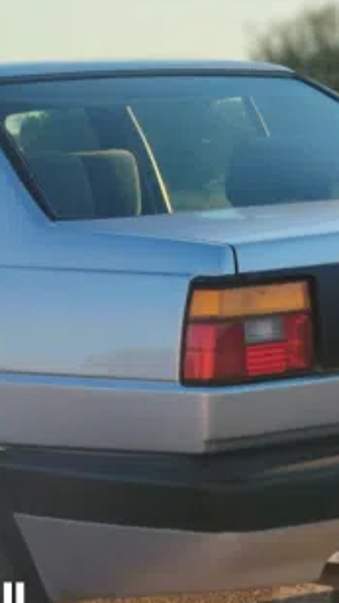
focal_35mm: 163
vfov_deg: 13.2
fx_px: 2608
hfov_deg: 7.4
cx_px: 319
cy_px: 300
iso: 100
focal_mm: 5.25
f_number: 4
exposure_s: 1/291
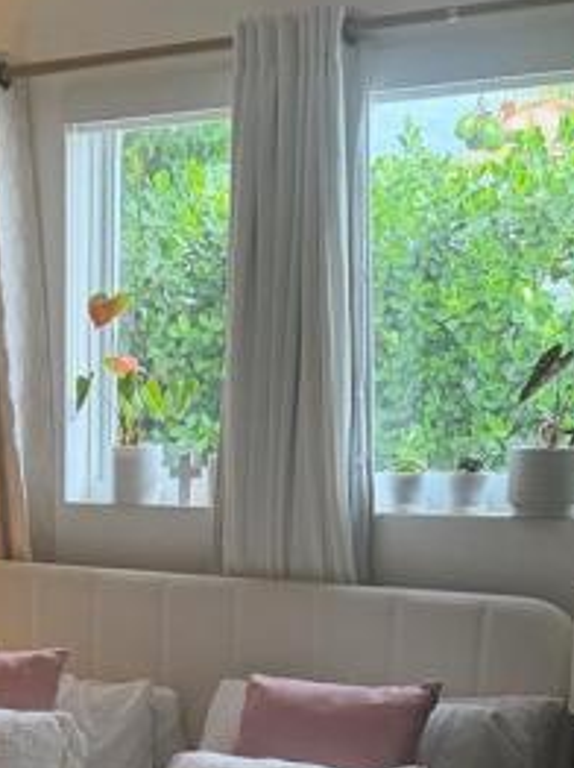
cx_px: 50
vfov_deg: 27.6
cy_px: 780
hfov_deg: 21.7
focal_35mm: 66
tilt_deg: -14.8
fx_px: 1462
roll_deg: +0.5
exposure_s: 1/62
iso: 200
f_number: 1.78
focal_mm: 6.76
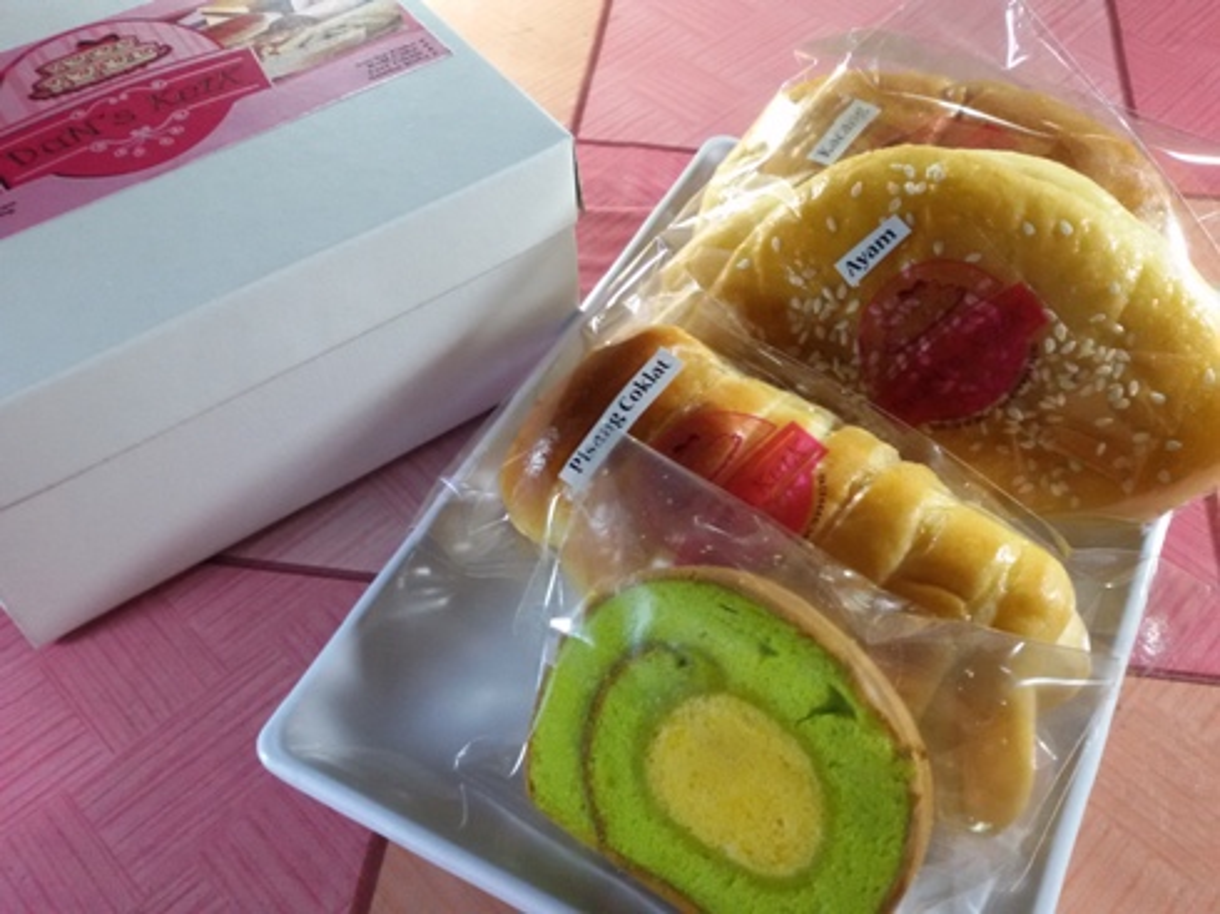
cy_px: 457
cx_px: 610
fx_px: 1092
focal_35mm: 31
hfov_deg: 58.4
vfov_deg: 45.4
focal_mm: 2.93
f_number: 2.4
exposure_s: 1/33
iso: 200
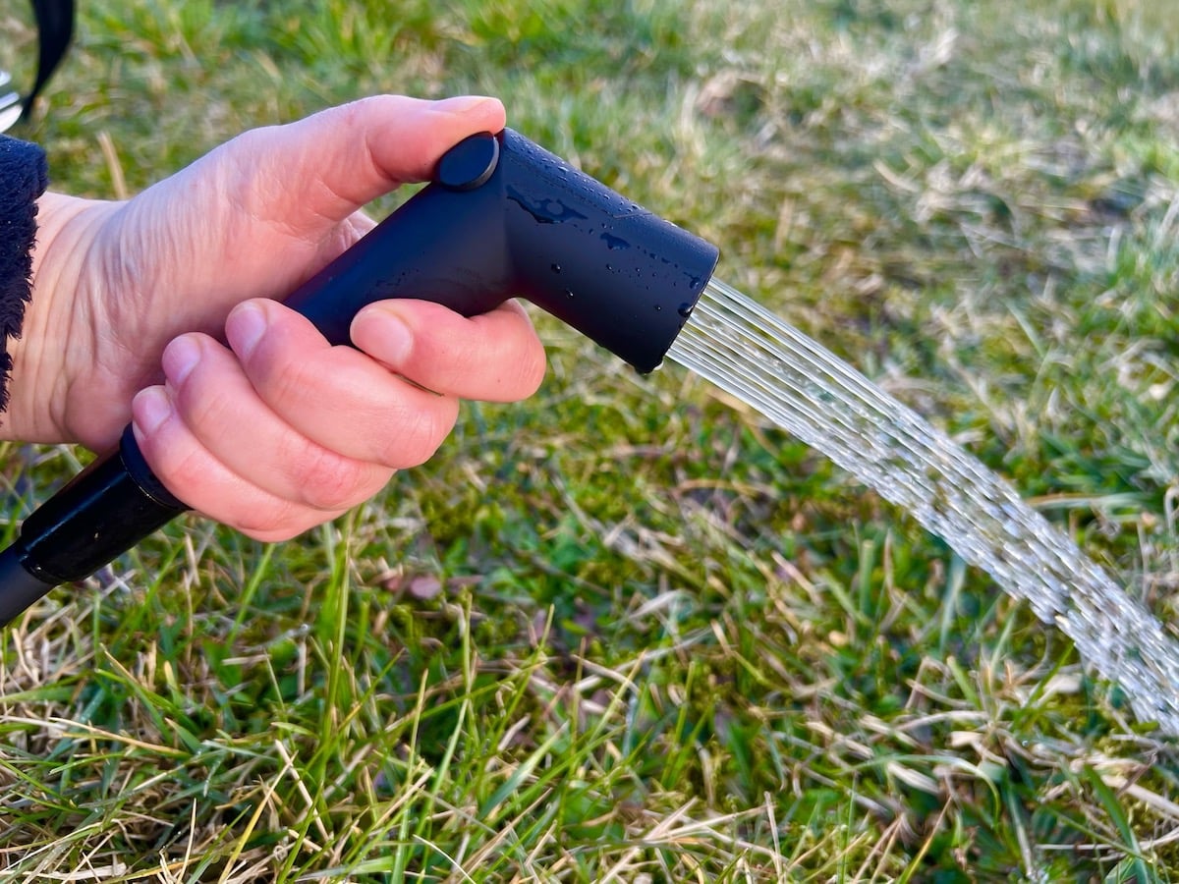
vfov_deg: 53.1
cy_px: 442
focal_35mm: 26
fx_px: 886
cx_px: 590
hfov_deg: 67.3
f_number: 1.5
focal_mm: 5.7
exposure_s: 1/121
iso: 40
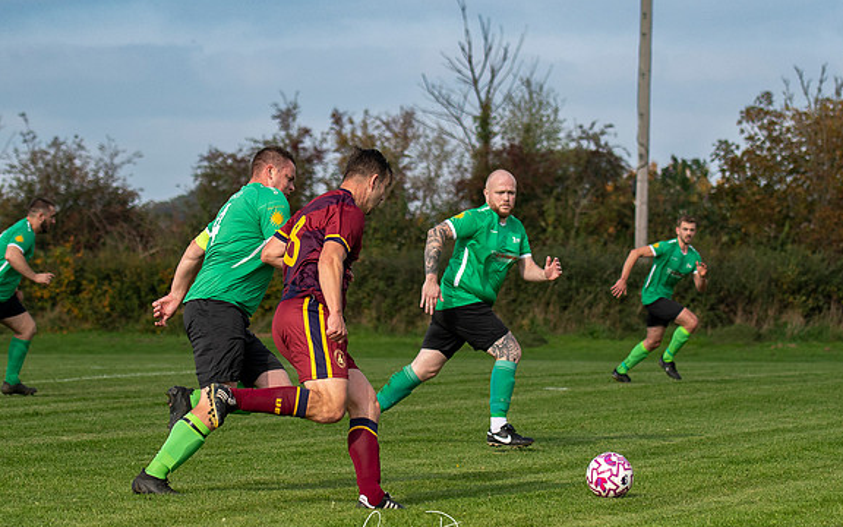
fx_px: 3814
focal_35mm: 166
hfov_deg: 12.6
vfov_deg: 7.9
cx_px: 431
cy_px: 308
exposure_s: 1/3200
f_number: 2.8
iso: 200
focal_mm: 70
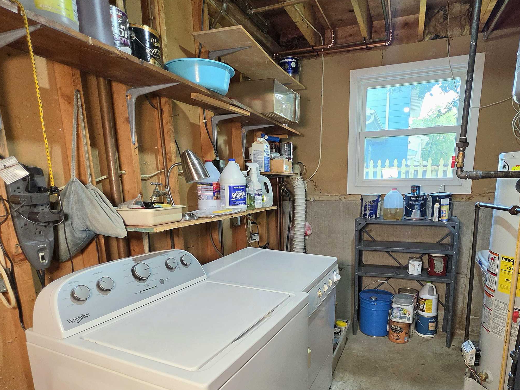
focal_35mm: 20
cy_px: 260
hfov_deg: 81.6
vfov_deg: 64.3
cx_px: 282
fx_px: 300
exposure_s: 1/120
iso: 320
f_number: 1.9
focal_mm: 2.2
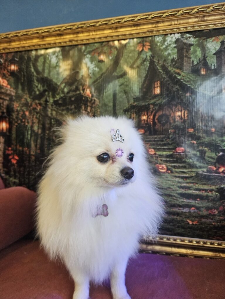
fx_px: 199
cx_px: 112
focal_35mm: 23
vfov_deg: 73.9
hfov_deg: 58.9
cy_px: 150
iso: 640
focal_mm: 5.4
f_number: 1.8
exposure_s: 1/240
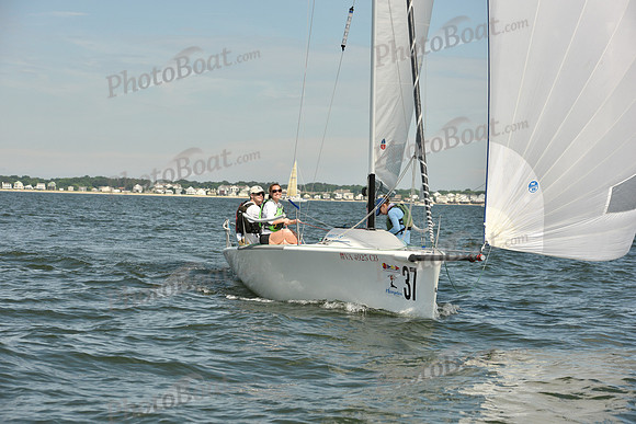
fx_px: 1802
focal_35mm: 102
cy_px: 212
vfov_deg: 13.4
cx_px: 318
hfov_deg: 20.0
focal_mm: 102
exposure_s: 1/2000
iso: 320
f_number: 7.1
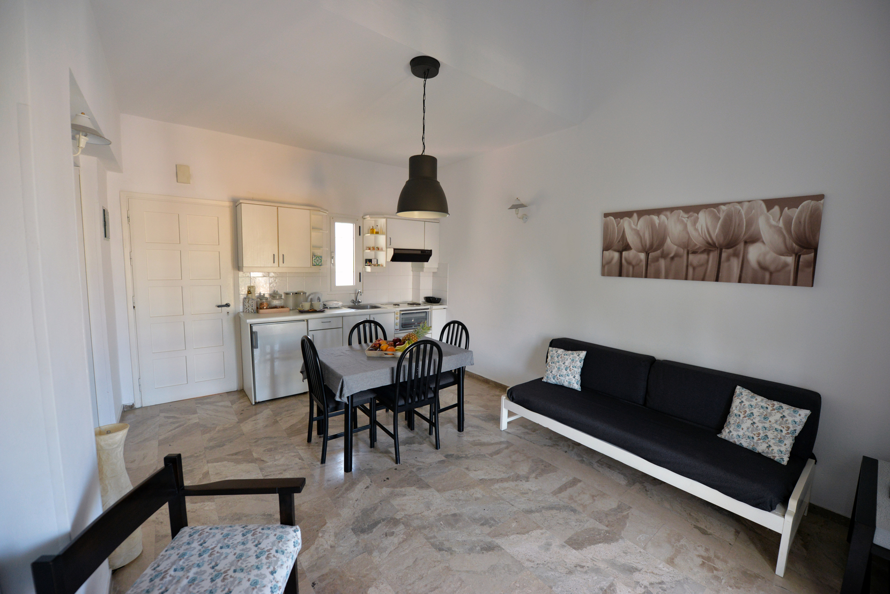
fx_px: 346
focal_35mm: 14
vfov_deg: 81.3
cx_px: 445
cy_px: 297
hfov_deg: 104.2
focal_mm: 14
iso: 640
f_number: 3.5
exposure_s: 1/160
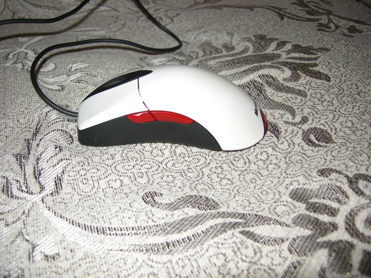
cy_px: 139
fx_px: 386
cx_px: 186
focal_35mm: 36
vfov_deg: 39.7
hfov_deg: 51.4
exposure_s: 1/60
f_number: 2.7
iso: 64
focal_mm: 7.5
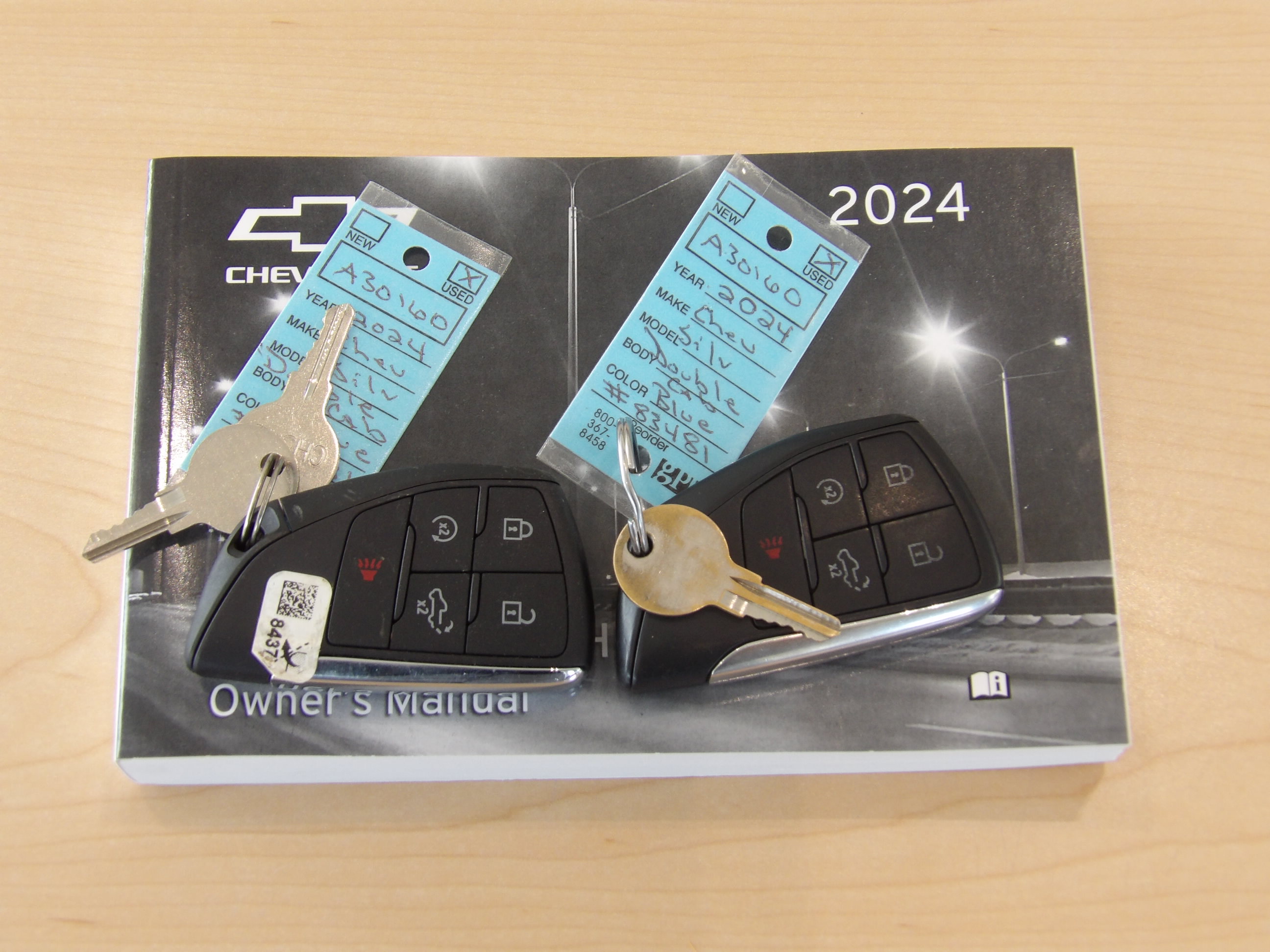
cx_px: 635
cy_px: 476
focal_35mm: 62
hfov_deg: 31.2
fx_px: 2275
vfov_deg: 23.7
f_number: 4
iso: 140
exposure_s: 1/33
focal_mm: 11.1
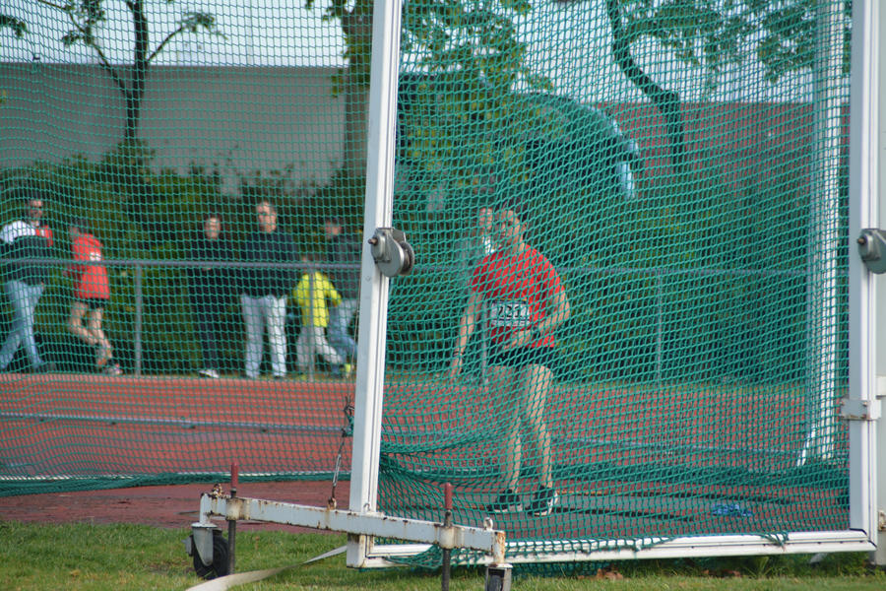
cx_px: 443
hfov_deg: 6.9
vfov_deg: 4.6
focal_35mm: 300
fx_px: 7383
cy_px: 296
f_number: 6.3
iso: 560
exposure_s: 1/1000
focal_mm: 200
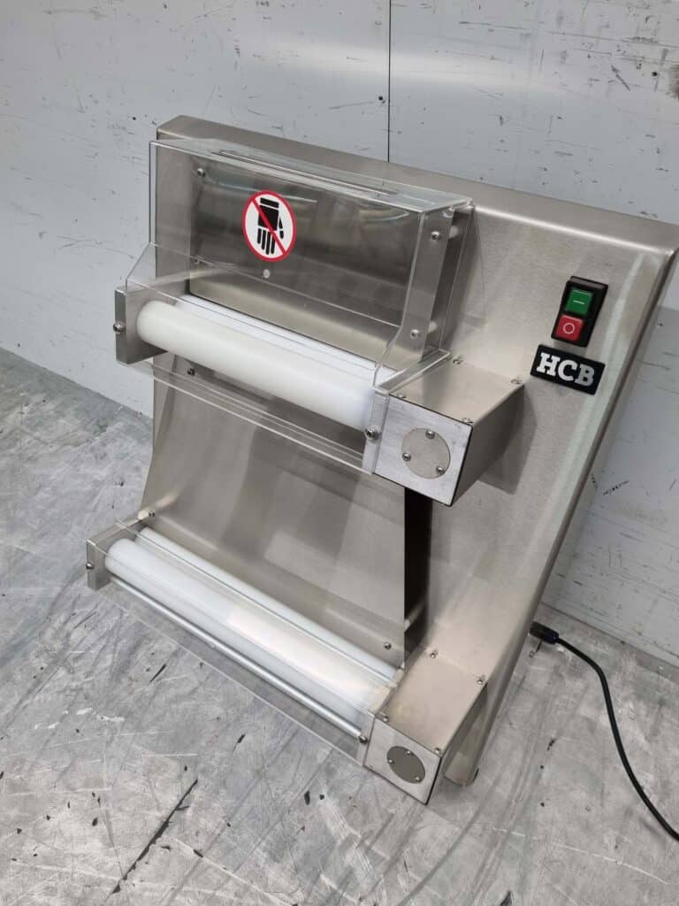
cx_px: 340
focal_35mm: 26
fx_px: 680
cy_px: 453
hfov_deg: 53.1
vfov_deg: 67.3
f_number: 1.8
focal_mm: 5.4
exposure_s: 1/50
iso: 200
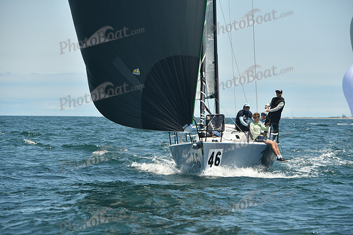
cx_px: 176
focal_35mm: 180
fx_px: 1765
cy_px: 118
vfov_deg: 7.6
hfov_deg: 11.4
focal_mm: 180
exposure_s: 1/640
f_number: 8
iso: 320
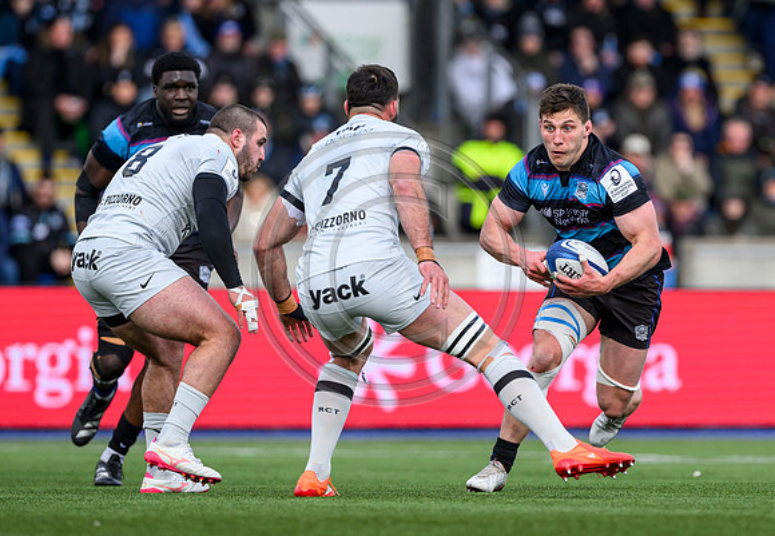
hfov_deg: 3.6
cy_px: 302
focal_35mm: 559
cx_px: 500
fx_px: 12163
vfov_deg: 2.5
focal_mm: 400
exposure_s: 1/2500
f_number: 4
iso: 500
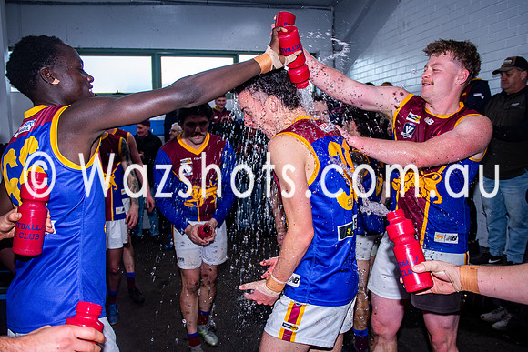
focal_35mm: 28
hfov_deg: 66.2
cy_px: 194
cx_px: 278
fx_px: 405
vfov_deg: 47.0
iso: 400
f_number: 2.8
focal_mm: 16
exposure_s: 1/160
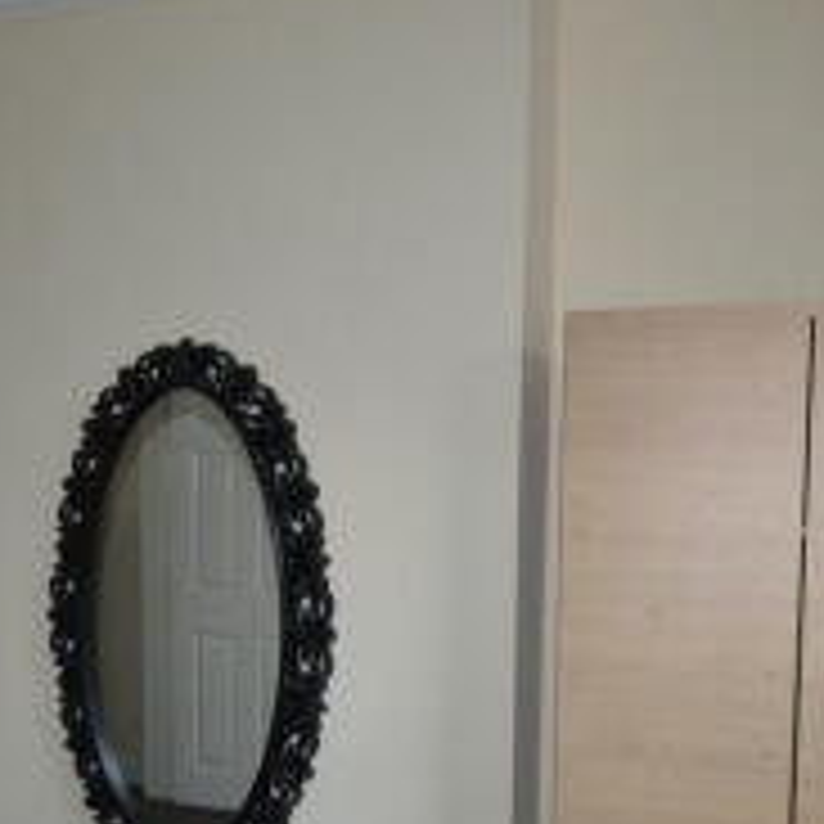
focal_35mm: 43
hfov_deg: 39.0
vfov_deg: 38.0
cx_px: 347
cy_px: 628
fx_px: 1161
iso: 720
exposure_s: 1/60
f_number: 3.5
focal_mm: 13
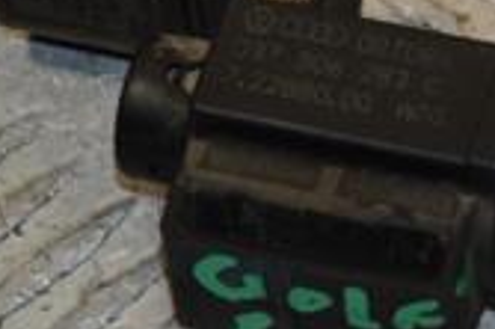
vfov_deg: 2.4
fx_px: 7772
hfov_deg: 3.6
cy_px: 98
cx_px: 445
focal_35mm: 566
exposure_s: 1/200
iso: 800
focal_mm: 105
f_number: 8
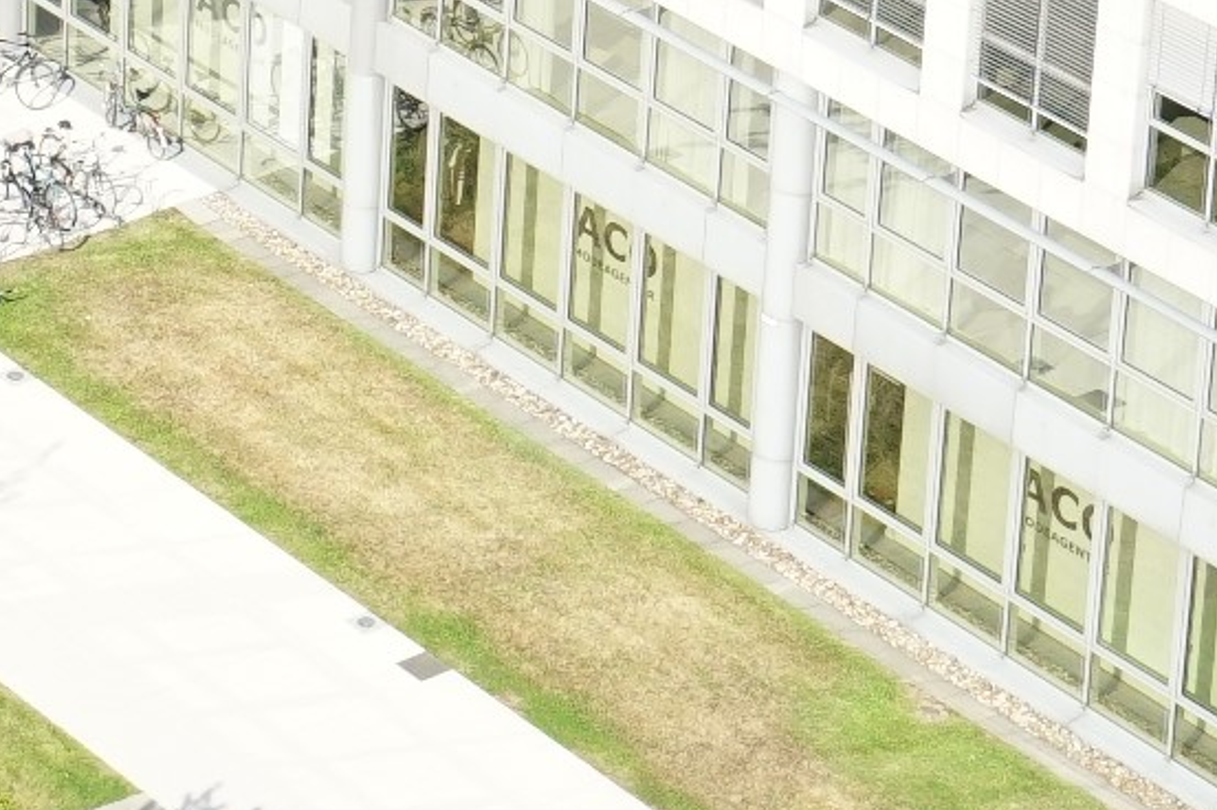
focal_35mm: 190
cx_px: -273
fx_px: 6419
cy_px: -833
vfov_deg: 7.0
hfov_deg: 10.6
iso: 400
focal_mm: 35
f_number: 8
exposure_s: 1/500
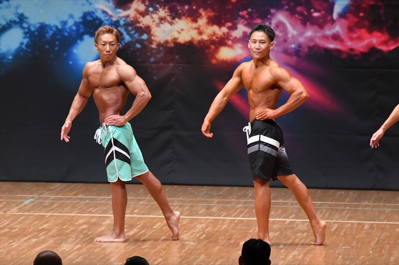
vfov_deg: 5.1
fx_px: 2991
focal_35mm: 270
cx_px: 200
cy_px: 132
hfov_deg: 7.6
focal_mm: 180
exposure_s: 1/400
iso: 8000
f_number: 5.6
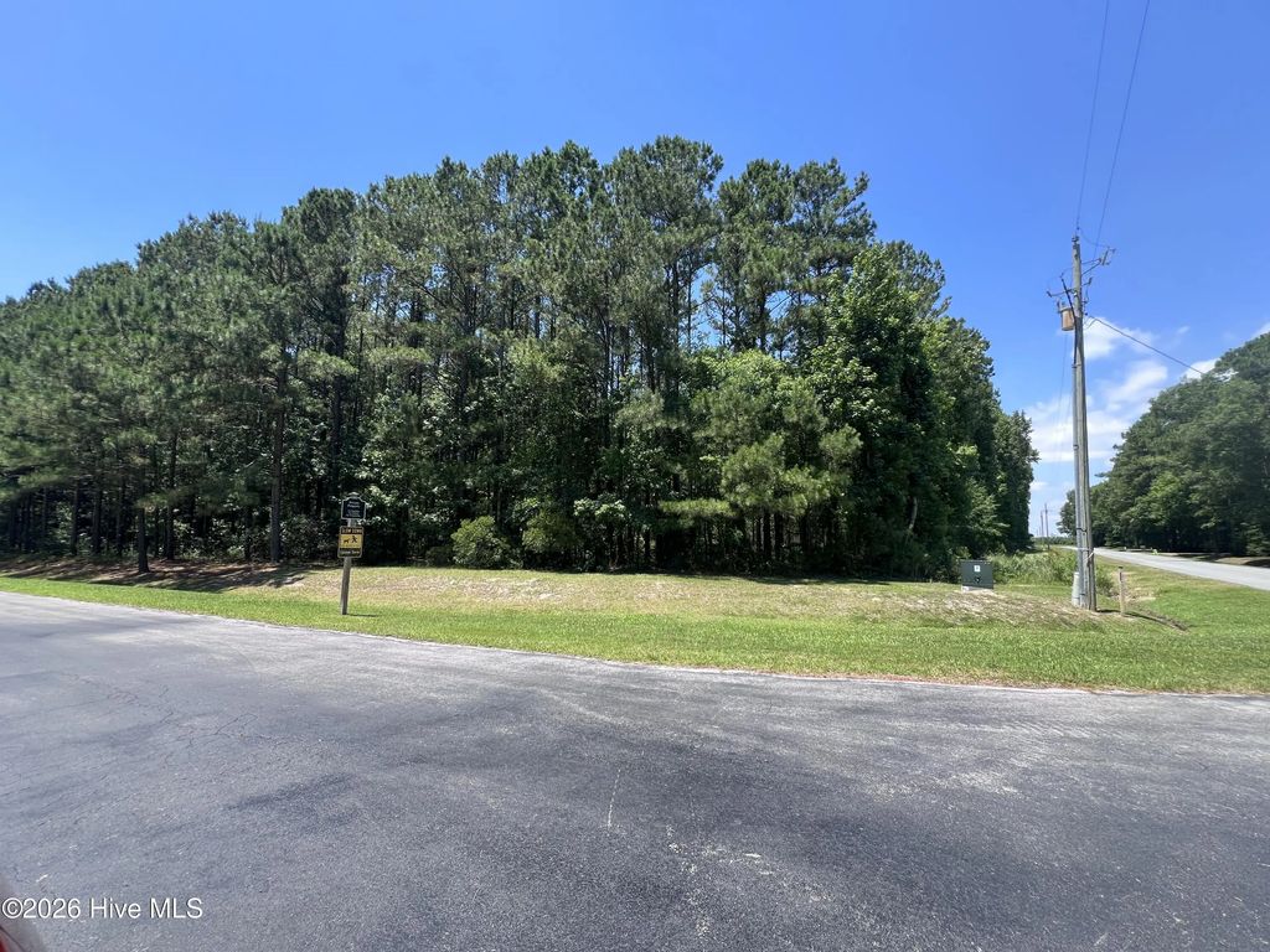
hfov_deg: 106.2
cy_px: 476
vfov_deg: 89.9
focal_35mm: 13
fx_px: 477
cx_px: 635
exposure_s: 1/442
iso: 32
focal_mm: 1.57
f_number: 1.8
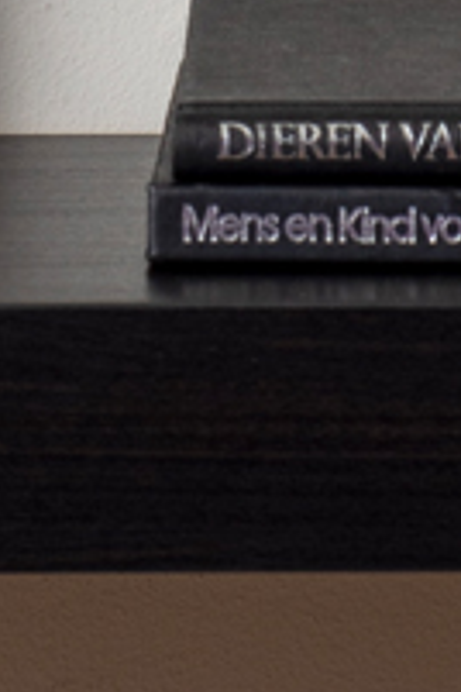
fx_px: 20110
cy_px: -1684
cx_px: 583
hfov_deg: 1.3
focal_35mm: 1047
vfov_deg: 2.0
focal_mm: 140
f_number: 13
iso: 125
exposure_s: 1/125
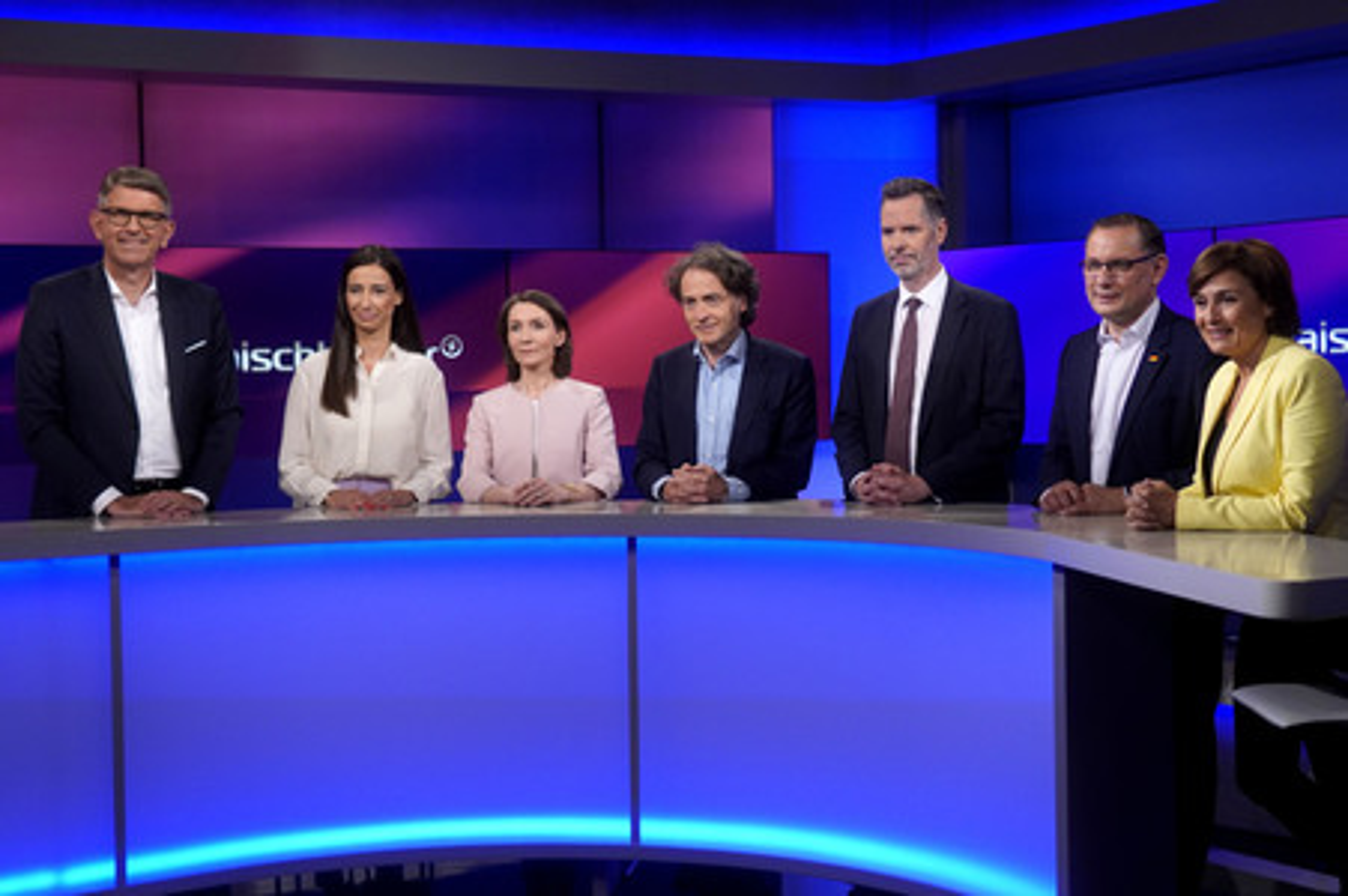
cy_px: 448
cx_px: 674
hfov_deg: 43.6
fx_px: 1684
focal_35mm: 45
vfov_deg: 29.8
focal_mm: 30
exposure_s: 1/500
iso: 640
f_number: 1.6
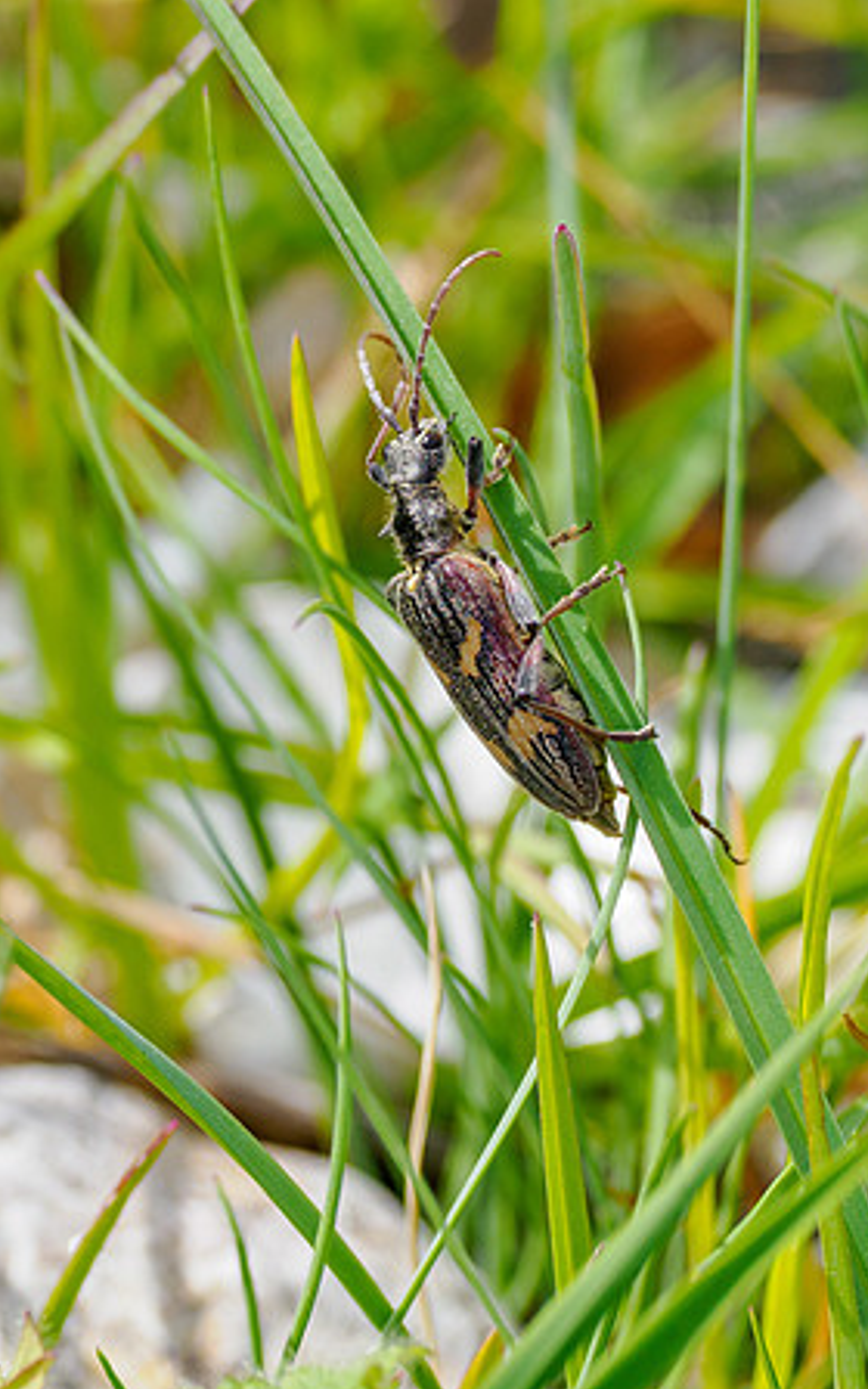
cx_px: 627
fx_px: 46063
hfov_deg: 1.1
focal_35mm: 1217
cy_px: 635
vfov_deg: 1.7
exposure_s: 1/1000
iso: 200
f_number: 4
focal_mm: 300
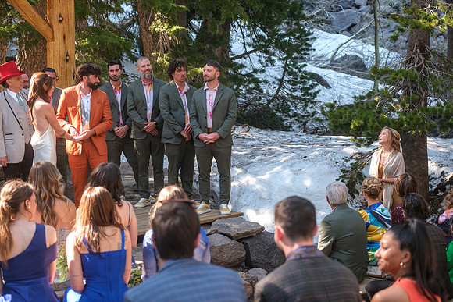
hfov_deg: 26.0
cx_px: 226
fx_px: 982
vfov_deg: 17.5
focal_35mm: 78
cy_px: 151
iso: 400
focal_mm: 52
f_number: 3.2
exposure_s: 1/280
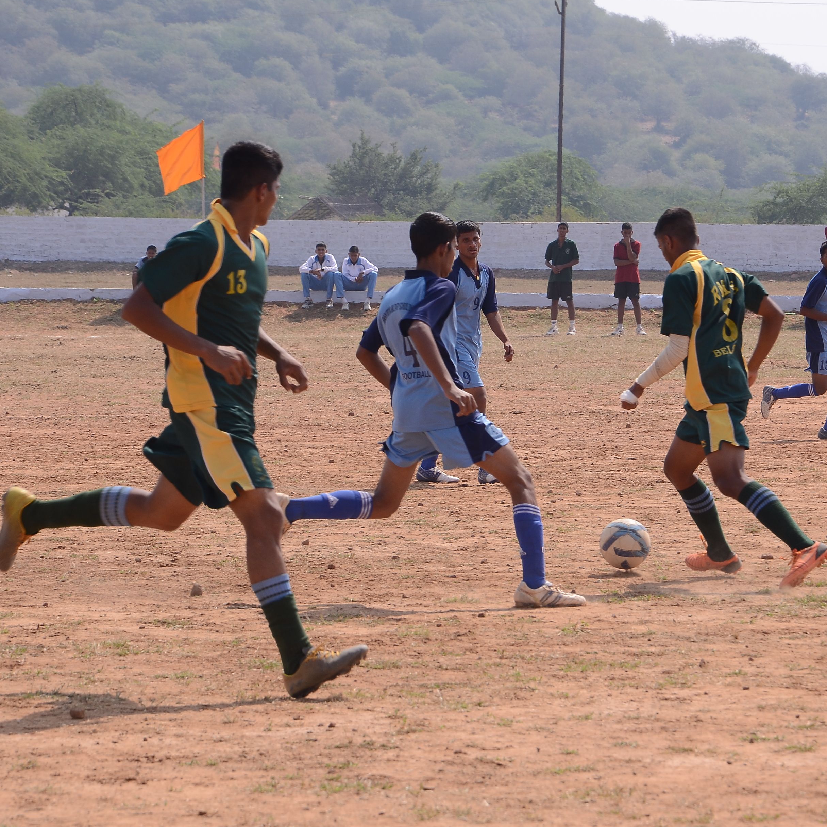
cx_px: 509
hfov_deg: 10.0
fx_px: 4703
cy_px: 414
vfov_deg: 10.0
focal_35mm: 174
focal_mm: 90
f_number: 10
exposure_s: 1/400
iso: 200
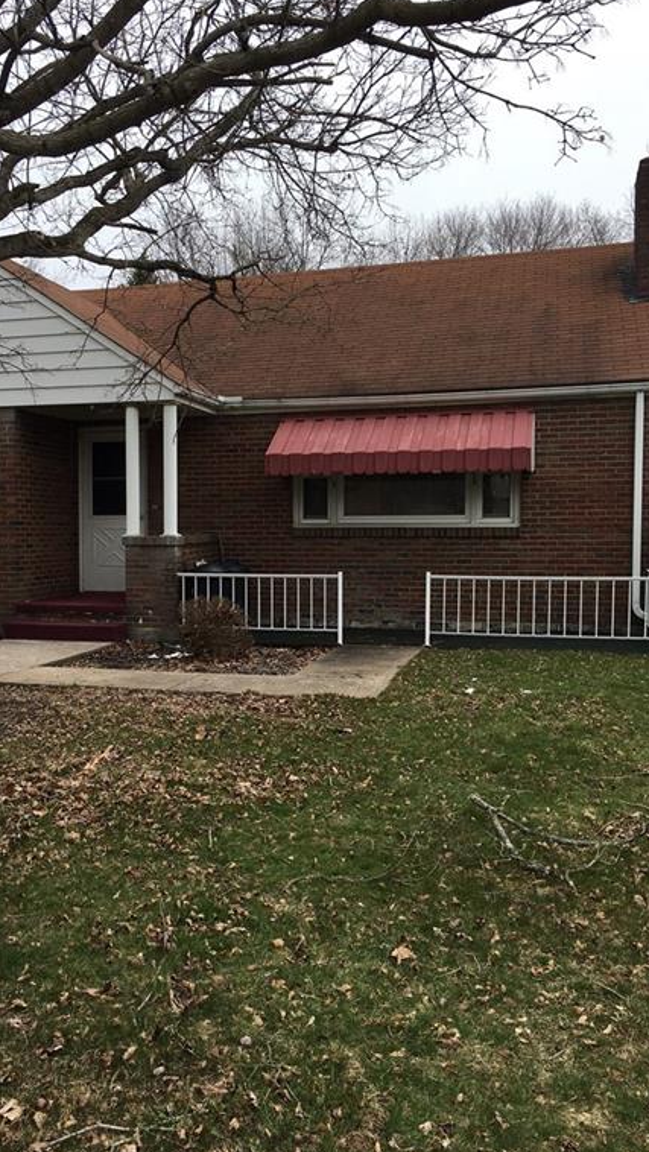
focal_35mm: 32
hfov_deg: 36.5
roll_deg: +1.2
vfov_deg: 61.0
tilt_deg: -3.7
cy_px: 576
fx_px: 978
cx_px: 240
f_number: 2.2
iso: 25
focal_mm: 4.15
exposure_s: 1/927
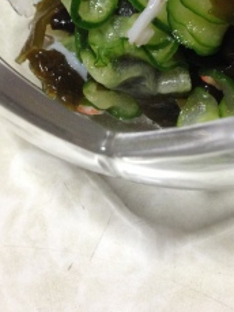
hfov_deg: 19.9
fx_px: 648
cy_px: -3
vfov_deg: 25.6
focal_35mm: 72
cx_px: 227
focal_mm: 4.13
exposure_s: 1/20
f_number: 2.4
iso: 200
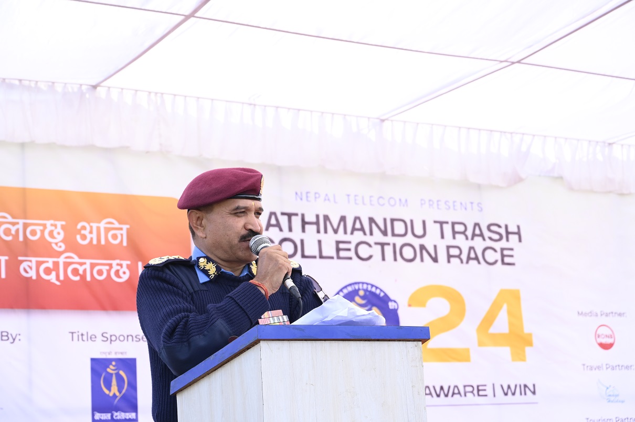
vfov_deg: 19.4
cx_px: 318
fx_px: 1234
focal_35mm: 70
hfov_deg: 28.9
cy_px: 211
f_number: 7.1
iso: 1000
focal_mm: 70
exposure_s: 1/400
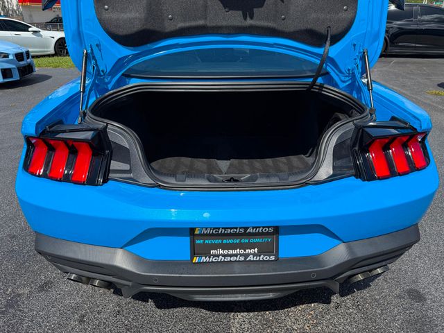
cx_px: 222
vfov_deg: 56.8
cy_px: 166
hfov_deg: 71.6
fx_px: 308
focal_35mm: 24
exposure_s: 1/3759
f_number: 1.78
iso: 80
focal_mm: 6.76
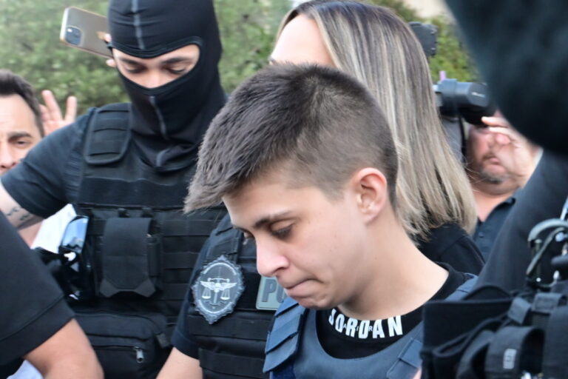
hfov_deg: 46.4
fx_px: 663
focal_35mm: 42
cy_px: 190
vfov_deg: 31.9
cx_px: 284
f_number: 5
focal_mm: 28
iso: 1000
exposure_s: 1/320
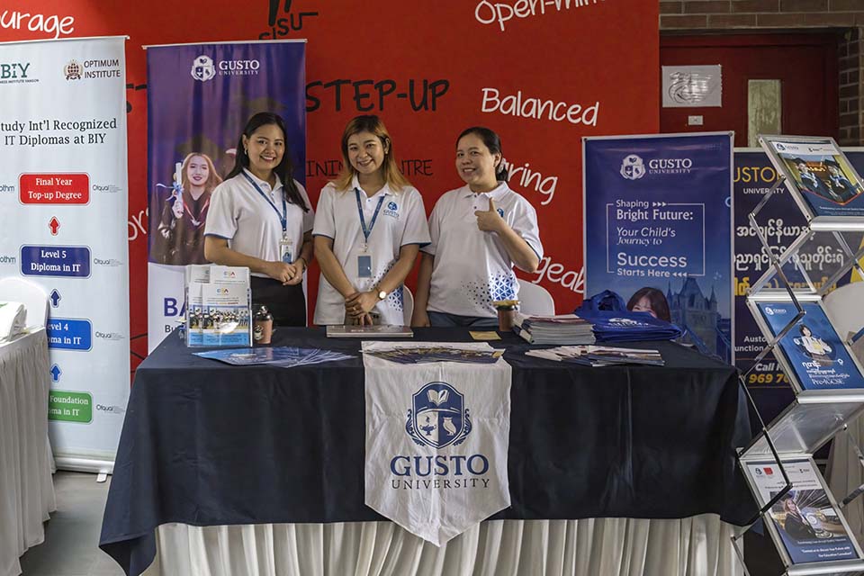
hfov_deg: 62.8
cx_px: 432
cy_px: 288
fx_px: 708
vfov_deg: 44.3
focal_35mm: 30
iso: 14400
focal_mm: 29.5
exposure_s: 1/200
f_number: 5.6
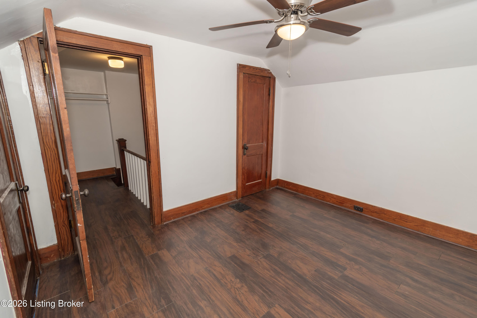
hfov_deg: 96.7
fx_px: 212
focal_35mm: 16
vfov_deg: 73.8
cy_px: 159
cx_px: 238
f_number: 7.1
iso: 250
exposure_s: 1/100
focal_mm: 16
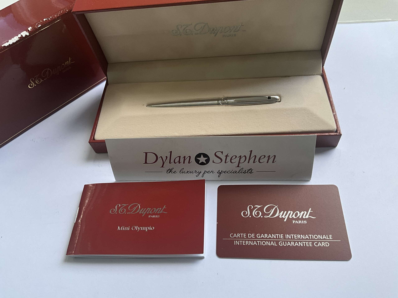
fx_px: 333
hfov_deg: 61.7
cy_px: 149
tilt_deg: -54.9
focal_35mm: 29
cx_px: 199
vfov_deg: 48.2
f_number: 1.8
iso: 32
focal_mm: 3
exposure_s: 1/122
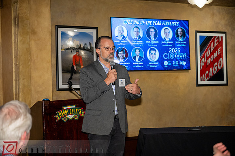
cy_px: 78
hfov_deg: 28.9
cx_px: 118
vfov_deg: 19.4
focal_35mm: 70
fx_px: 457
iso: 2500
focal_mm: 70
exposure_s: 1/160
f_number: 4
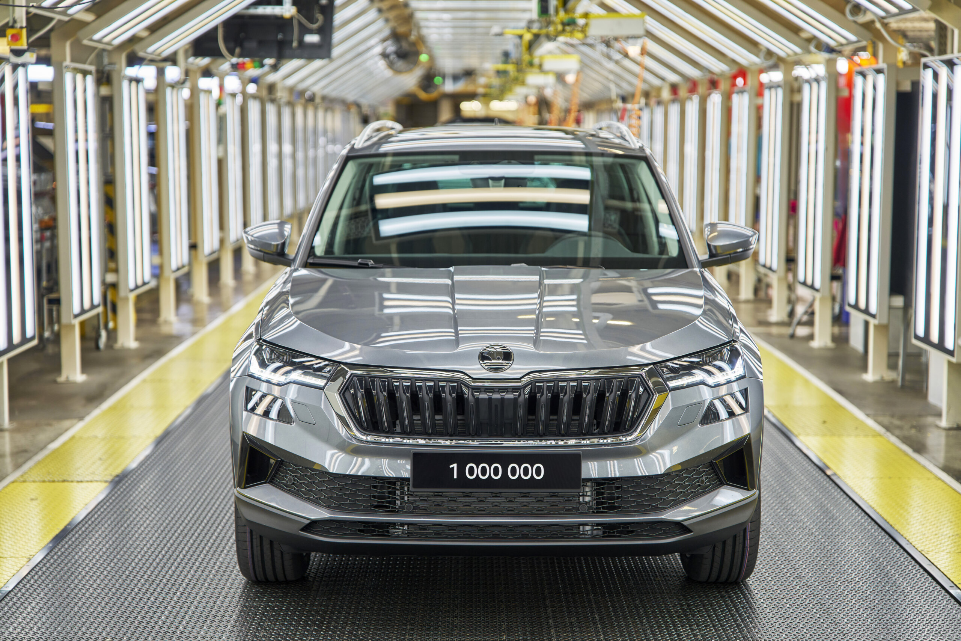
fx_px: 1815
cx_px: 480
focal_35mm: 68
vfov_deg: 20.0
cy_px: 320
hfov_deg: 29.7
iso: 200
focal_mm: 68
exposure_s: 1/125
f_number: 2
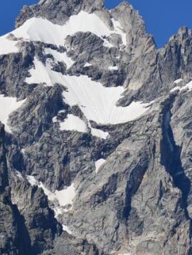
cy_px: 121
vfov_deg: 5.1
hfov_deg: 3.9
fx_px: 2851
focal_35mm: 386
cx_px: 168
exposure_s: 1/1600
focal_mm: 135
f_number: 5.6
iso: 200
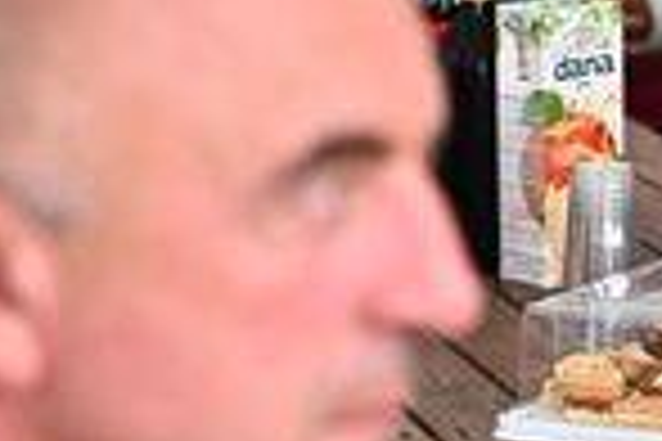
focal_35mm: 214
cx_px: 928
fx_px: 3935
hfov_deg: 9.4
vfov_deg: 6.4
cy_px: -50
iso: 1600
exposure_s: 1/320
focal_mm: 70
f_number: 3.5
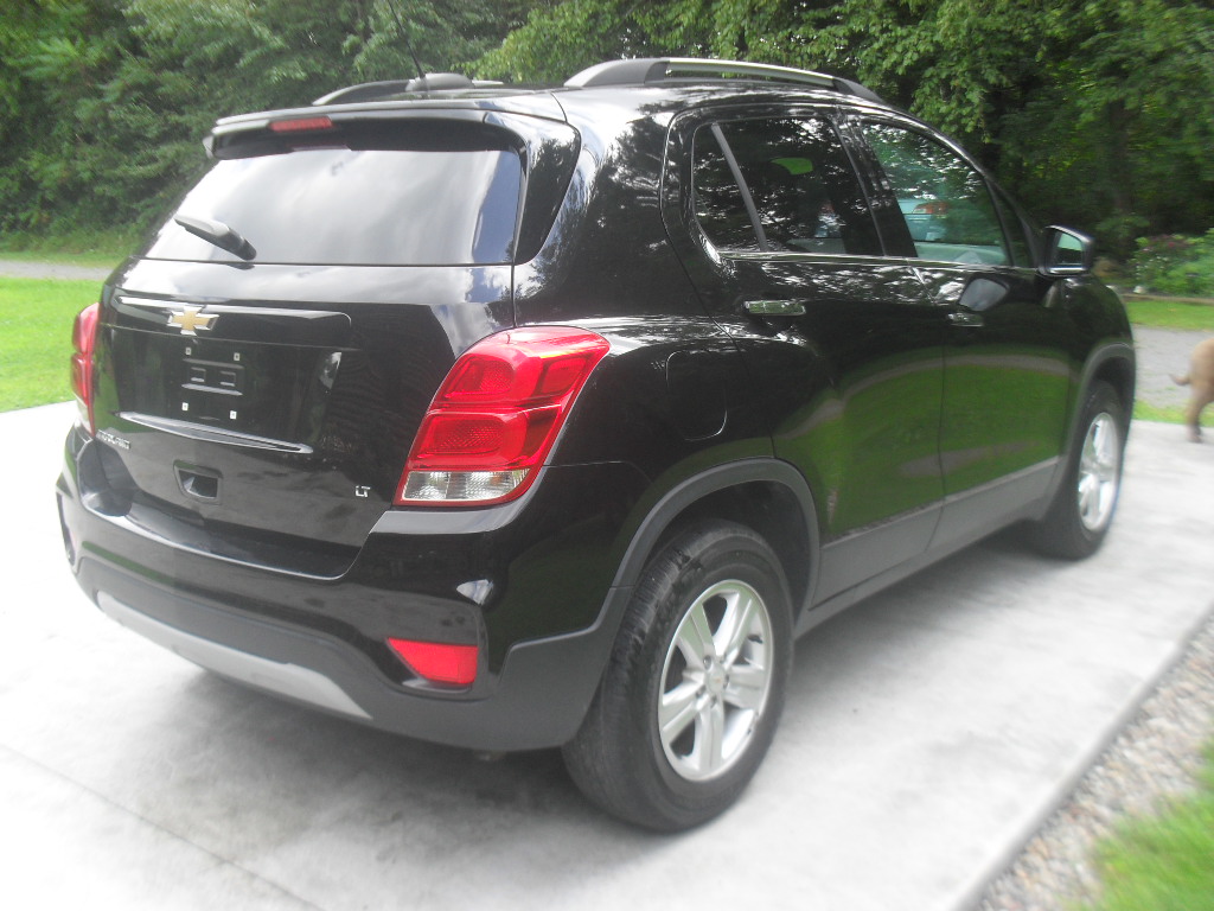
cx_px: 607
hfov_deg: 52.6
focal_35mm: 35
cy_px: 456
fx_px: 1227
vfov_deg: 40.7
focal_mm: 6.3
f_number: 3.2
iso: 100
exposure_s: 1/125
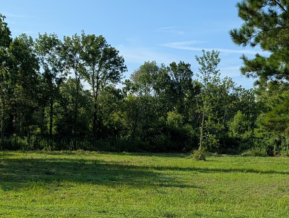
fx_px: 477
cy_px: 208
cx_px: 184
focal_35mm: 57
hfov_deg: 33.5
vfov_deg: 24.8
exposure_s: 1/1081
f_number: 1.68
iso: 21
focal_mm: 6.9
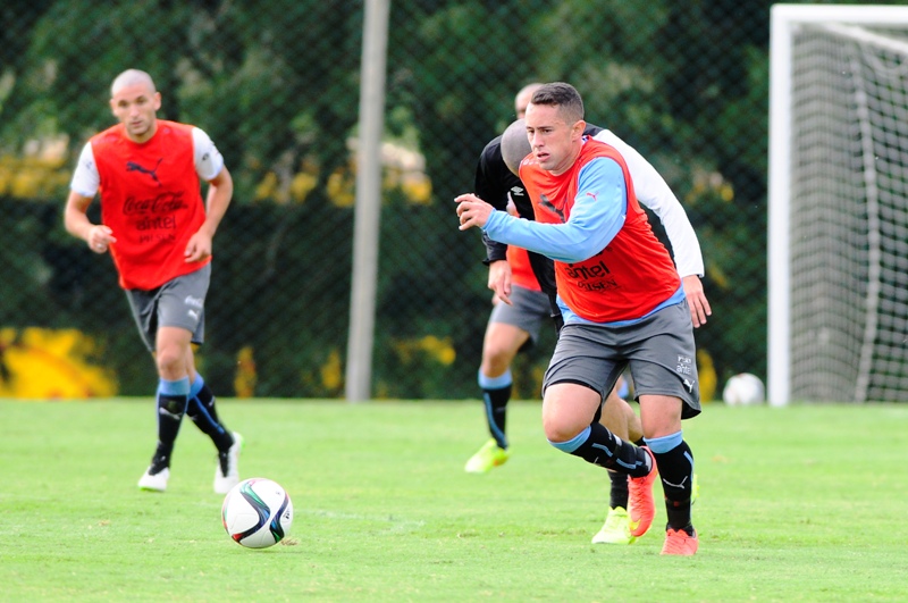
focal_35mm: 450
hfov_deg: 4.6
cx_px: 454
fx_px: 11334
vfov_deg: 3.0
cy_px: 302
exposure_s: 1/800
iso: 400
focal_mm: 300
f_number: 4.5
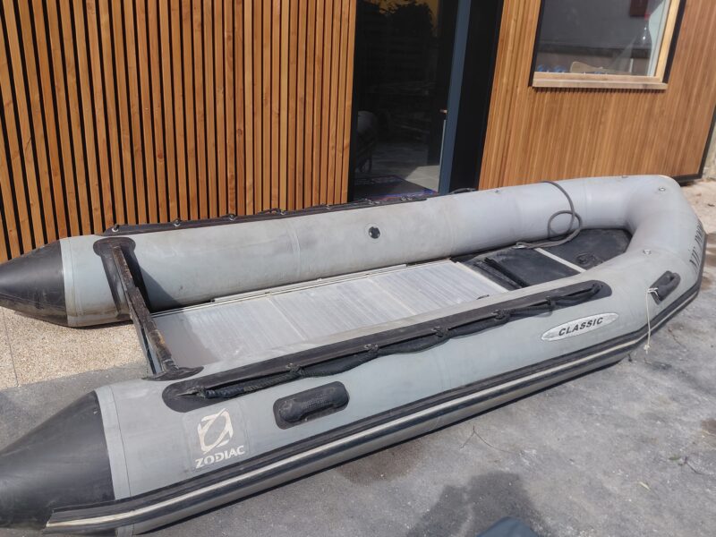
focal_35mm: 25
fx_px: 517
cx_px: 358
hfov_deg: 69.4
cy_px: 268
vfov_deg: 54.9
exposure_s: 1/1555
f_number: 1.8
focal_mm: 4.69
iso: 50
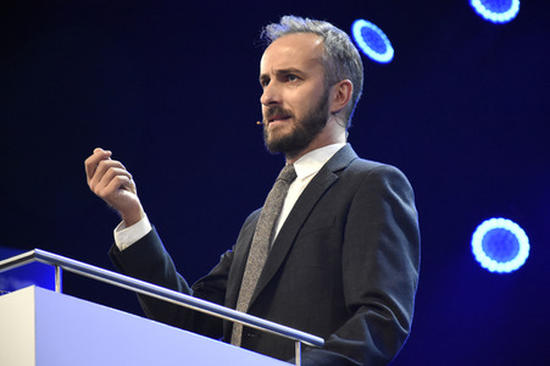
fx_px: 2656
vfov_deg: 7.9
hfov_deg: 11.8
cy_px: 183
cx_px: 275
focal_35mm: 174
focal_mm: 116
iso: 4000
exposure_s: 1/160
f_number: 6.3
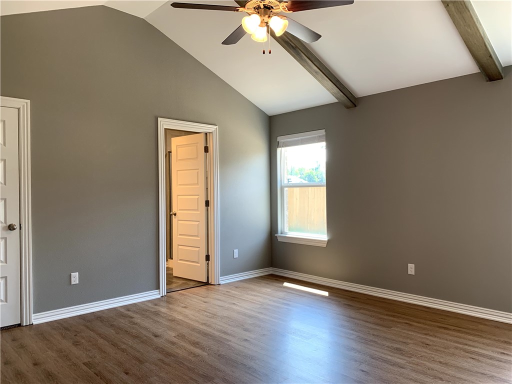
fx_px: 385
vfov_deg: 53.1
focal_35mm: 26
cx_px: 256
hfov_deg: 67.3
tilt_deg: -1.0
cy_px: 192
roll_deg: +0.0
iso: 80
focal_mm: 4.25
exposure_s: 1/120
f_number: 1.8
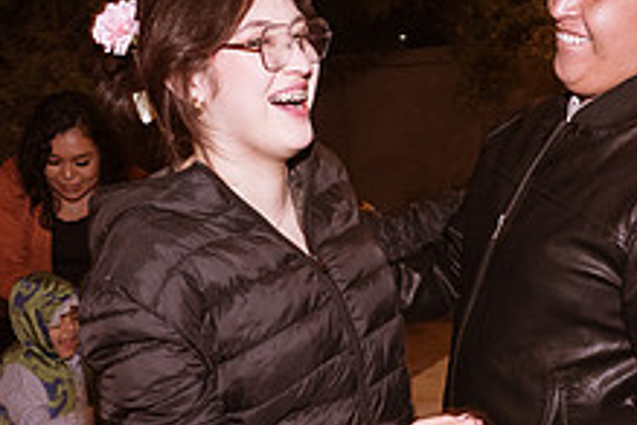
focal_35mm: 53
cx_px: 401
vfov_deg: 24.9
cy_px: 368
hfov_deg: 37.3
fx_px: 938
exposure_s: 1/60
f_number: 6.3
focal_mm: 20
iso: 3200
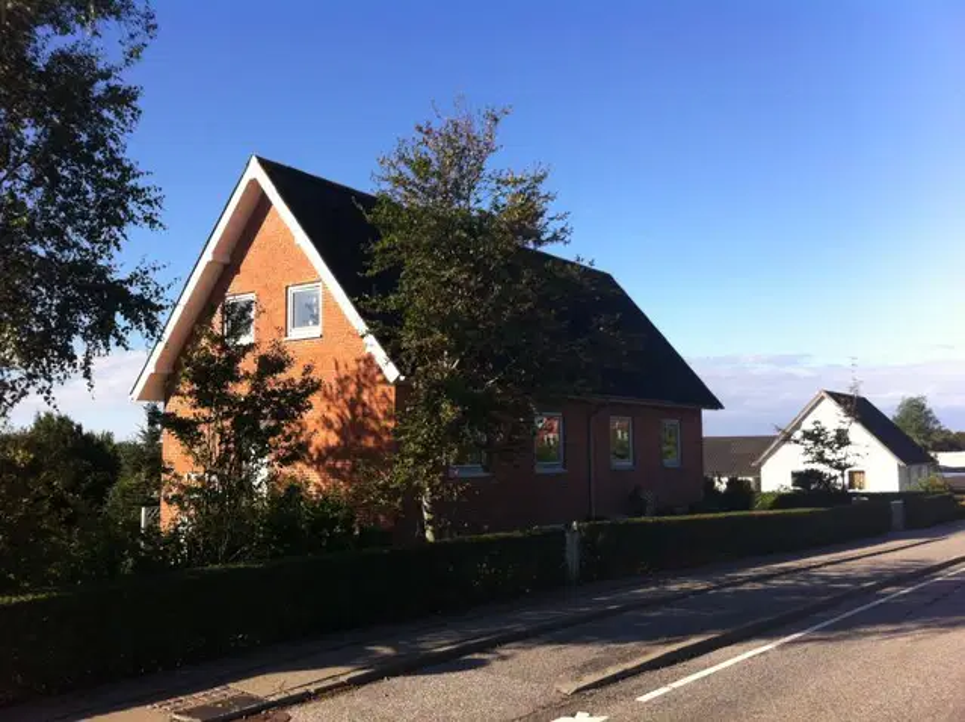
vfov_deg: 40.6
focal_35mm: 35
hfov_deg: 52.7
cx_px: 482
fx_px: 975
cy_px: 361
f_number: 2.8
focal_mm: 3.85
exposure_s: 1/754
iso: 80
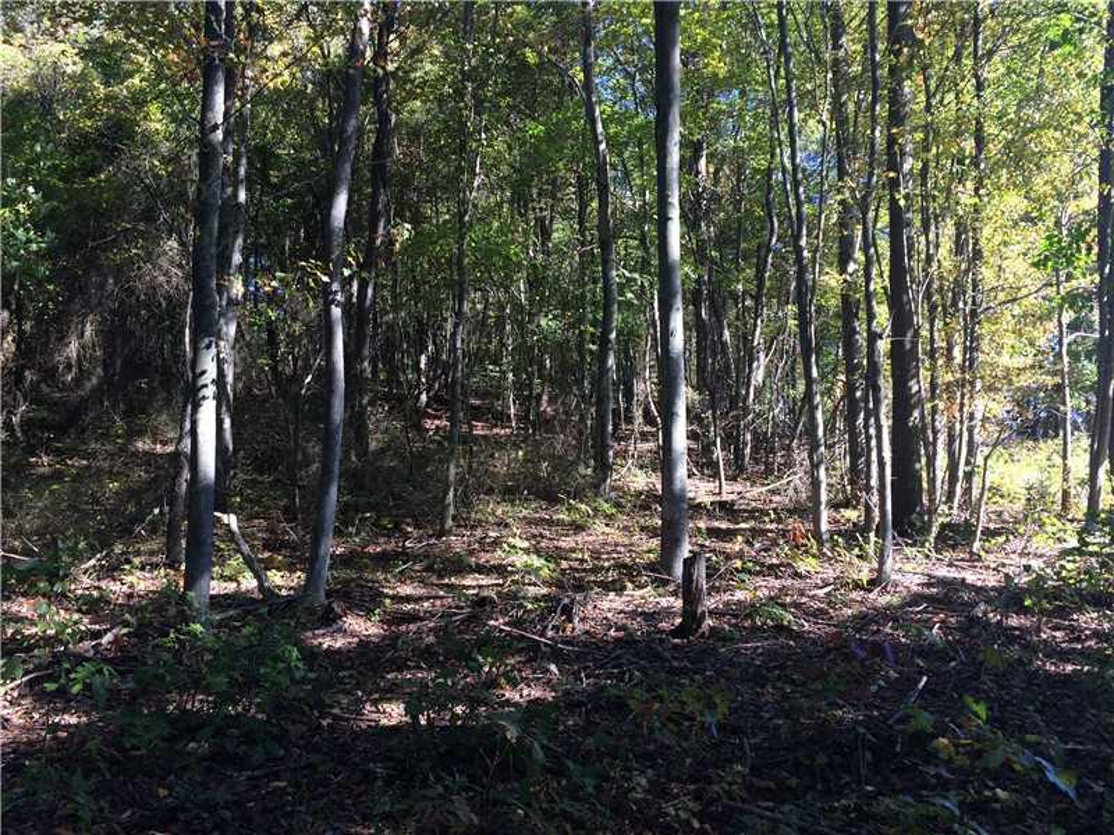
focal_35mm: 29
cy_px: 418
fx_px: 933
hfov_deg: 61.7
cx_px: 557
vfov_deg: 48.2
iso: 32
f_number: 2.2
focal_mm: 4.15
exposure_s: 1/201
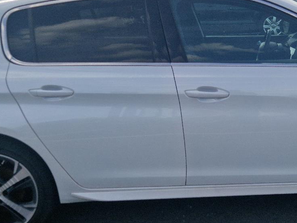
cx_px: 215
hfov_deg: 33.8
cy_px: 111
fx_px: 480
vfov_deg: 26.1
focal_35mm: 56
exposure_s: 1/2000
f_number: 1.8
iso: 50
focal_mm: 5.4
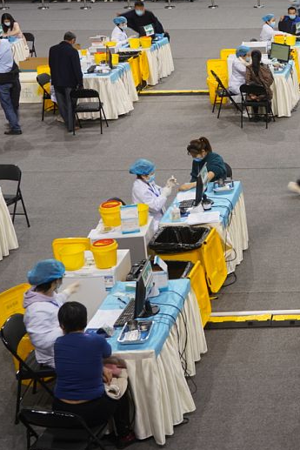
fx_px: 899
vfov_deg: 27.7
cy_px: 114
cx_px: 448
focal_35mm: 72
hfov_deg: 17.1
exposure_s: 1/15
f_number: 4.5
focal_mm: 31
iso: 100
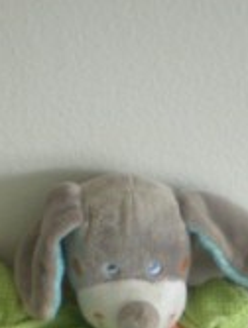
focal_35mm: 118
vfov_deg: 15.4
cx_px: 128
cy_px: 495
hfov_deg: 12.6
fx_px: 1123
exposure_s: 1/17.7
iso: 200
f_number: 3.1
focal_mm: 6.3
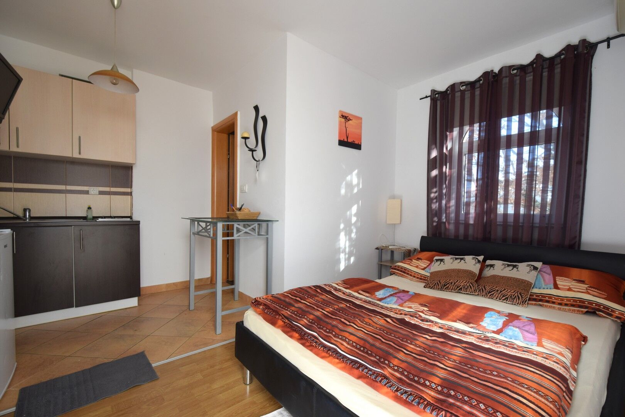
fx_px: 260
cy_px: 208
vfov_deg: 77.3
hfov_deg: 100.4
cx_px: 312
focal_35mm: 15
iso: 400
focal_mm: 10
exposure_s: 1/100
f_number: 5
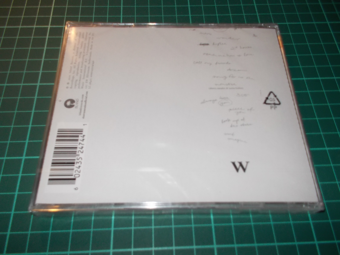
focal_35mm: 29
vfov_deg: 48.2
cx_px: 170
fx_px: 285
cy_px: 128
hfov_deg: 61.7
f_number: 3.3
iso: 200
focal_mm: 4.1
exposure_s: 1/30
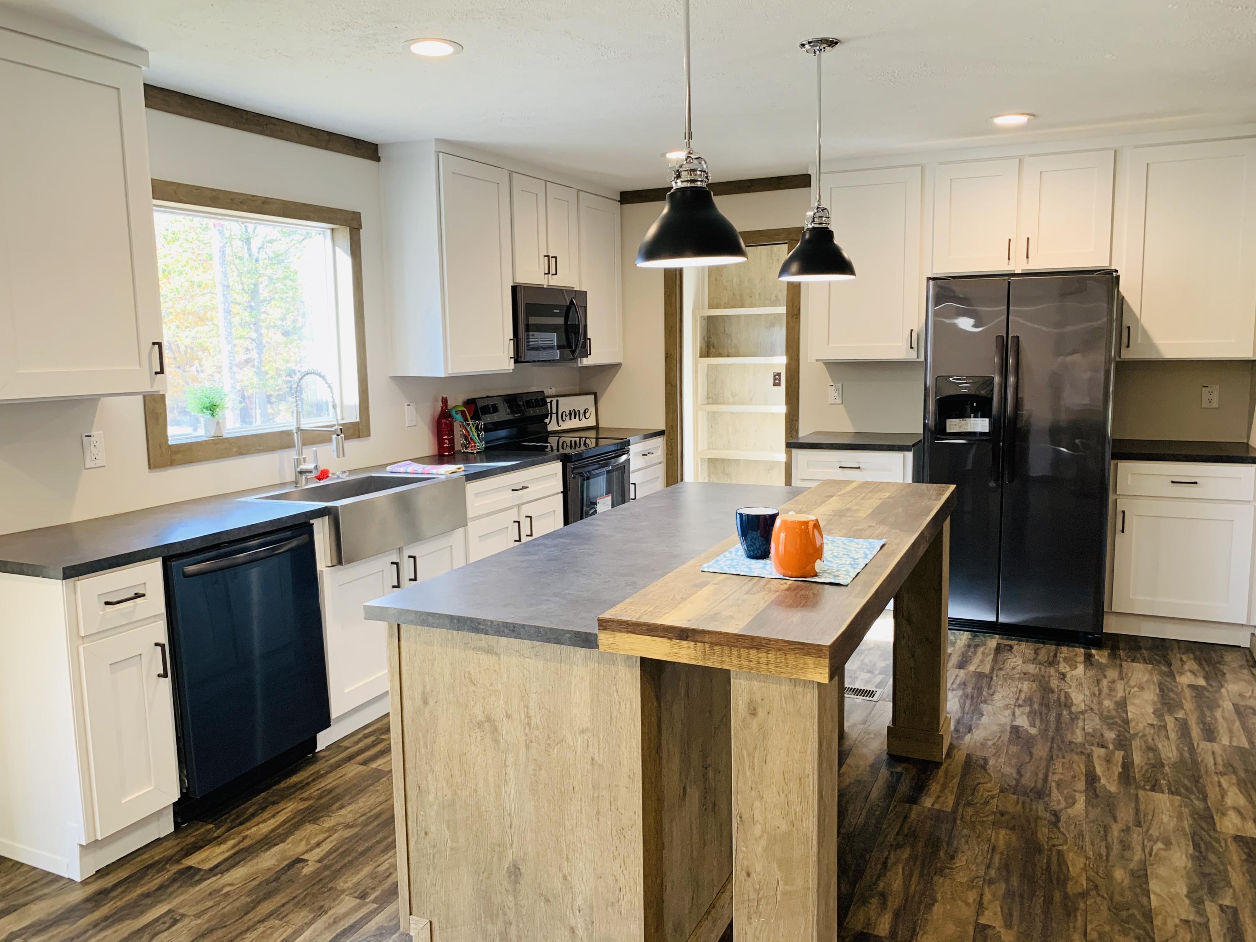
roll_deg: +1.4
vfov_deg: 53.1
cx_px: 628
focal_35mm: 26
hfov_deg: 67.3
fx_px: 943
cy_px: 471
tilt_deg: -7.2
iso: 125
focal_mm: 4.25
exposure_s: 1/60
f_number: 1.8
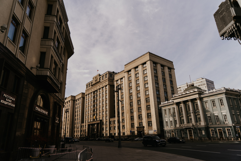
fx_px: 161
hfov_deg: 73.7
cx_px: 120
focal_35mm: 24
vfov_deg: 53.1
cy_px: 80
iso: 100
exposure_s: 1/500
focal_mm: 24
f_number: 4
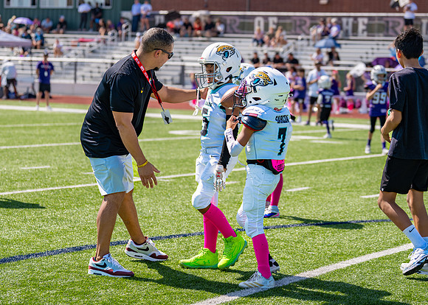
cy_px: 124
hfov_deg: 20.2
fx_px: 1204
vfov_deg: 14.5
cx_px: 213
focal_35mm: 99
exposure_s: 1/1600
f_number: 2.8
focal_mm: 70
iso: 100
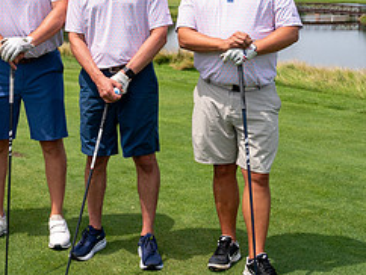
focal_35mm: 69
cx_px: 79
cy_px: 56
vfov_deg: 21.1
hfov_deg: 27.6
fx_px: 730
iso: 250
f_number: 5
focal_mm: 30
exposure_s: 1/2000
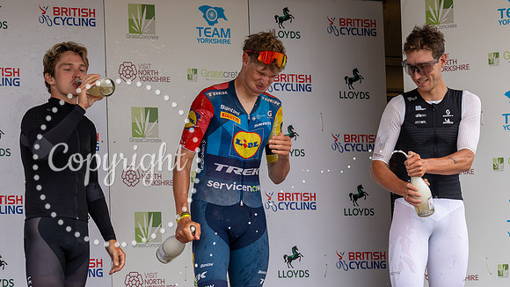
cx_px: 253
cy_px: 100
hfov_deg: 13.4
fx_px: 2173
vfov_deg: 7.5
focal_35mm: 161
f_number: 3.5
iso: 1600
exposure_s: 1/1000
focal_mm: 88
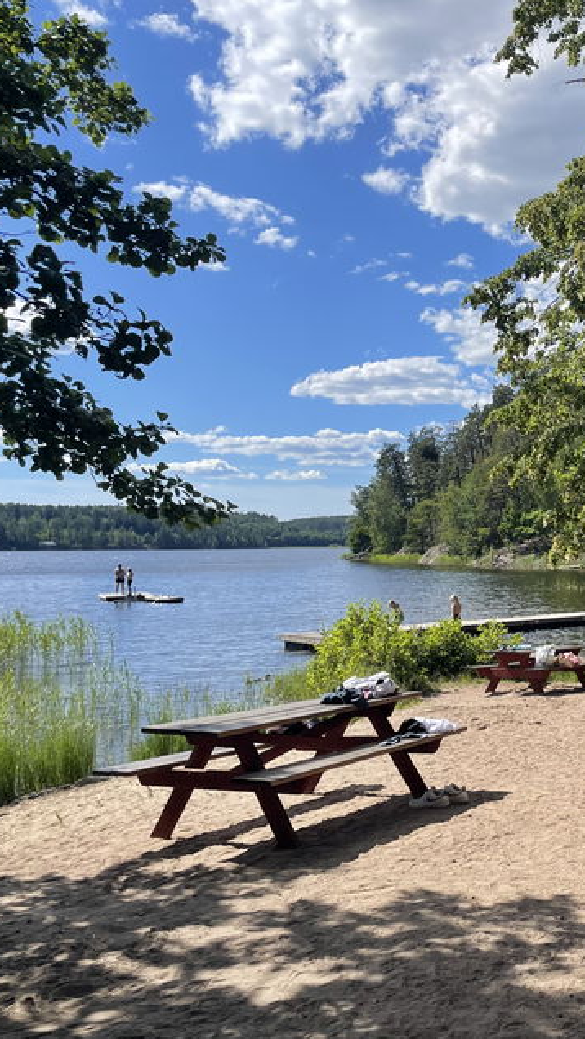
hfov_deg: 29.4
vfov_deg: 52.8
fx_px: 1047
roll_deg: +0.3
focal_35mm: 38
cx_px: 569
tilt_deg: +1.7
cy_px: 520
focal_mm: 4.2
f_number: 1.6
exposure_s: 1/3509
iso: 32
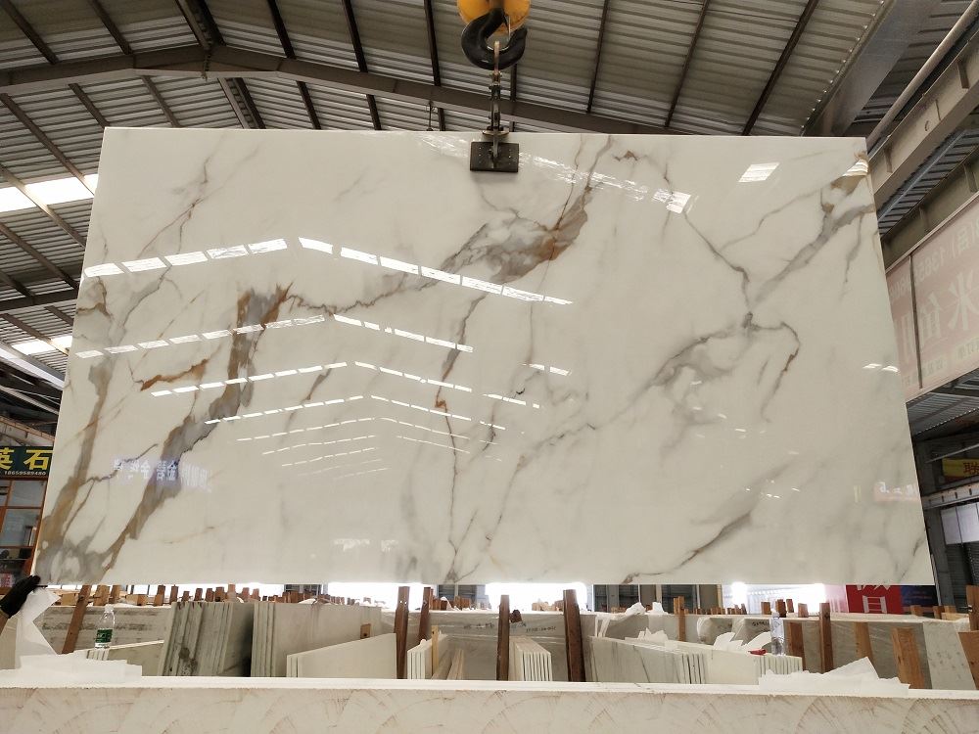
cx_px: 490
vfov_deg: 46.8
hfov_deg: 60.0
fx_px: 848
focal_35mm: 30
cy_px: 367
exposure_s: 1/100
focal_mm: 3.95
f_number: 1.8
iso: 145
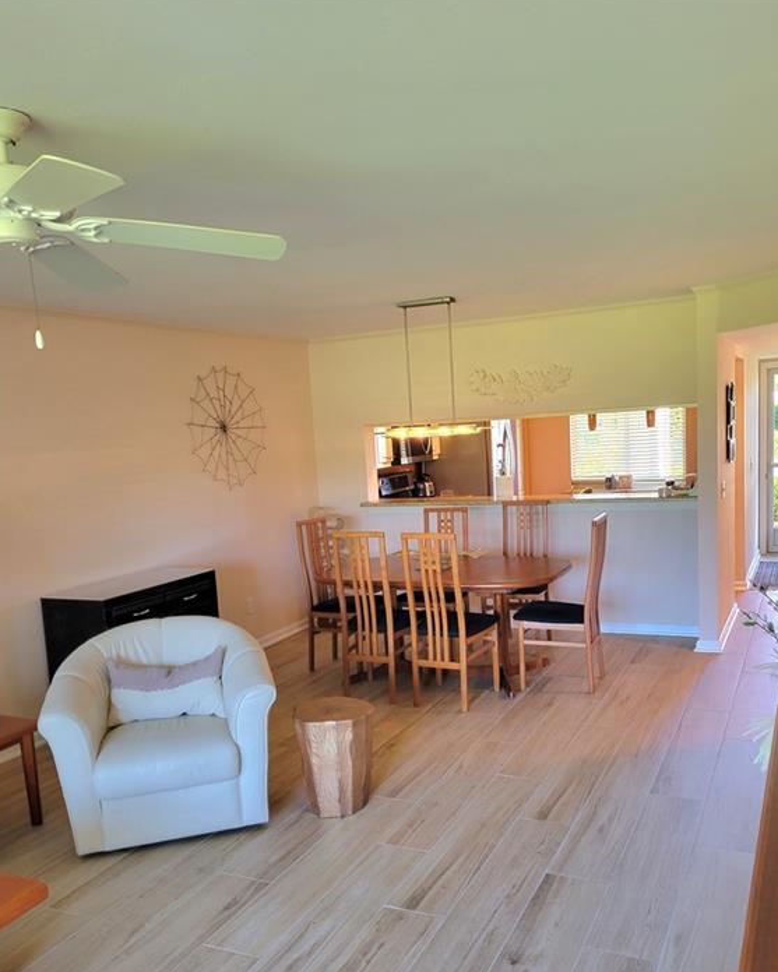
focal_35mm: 28
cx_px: 391
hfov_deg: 51.5
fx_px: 806
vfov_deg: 62.1
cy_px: 529
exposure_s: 1/40
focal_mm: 5.4
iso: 200
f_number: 1.8
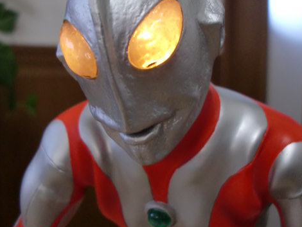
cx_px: 153
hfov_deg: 38.9
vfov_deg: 29.6
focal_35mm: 49
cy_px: 89
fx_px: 428
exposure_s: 1/60
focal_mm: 6.3
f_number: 2.8
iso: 250
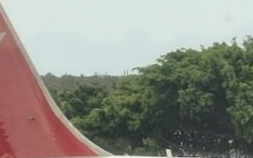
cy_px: 144
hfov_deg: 2.7
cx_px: 218
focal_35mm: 792
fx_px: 5460
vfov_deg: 1.7
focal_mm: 192
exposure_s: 1/800
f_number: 5.6
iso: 1000
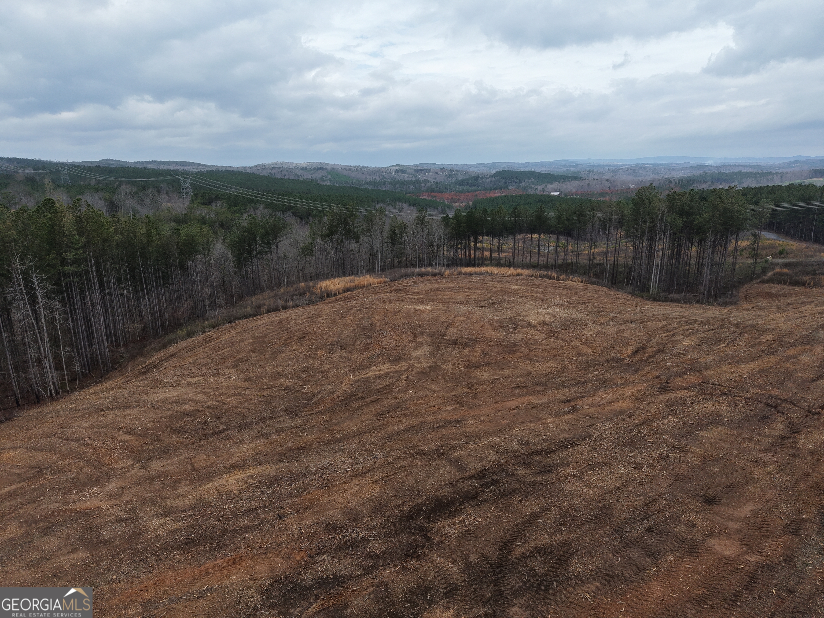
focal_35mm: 24
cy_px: 309
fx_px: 571
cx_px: 412
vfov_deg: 56.8
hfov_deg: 71.6
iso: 290
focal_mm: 8.67
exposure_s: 1/4000
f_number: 1.8
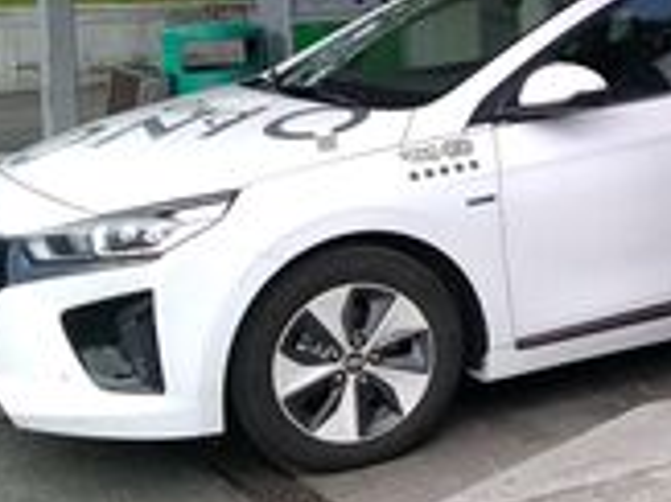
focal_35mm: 83
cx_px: 840
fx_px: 1608
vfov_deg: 17.6
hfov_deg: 21.6
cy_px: 74
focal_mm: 3.46
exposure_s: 1/340
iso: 100
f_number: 2.2
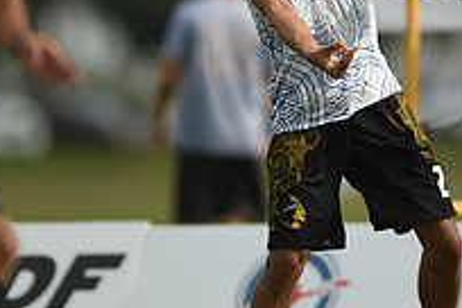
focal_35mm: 1135
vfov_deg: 1.2
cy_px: 61
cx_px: 333
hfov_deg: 1.8
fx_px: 14565
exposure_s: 1/4000
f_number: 2.8
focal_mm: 400
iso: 160
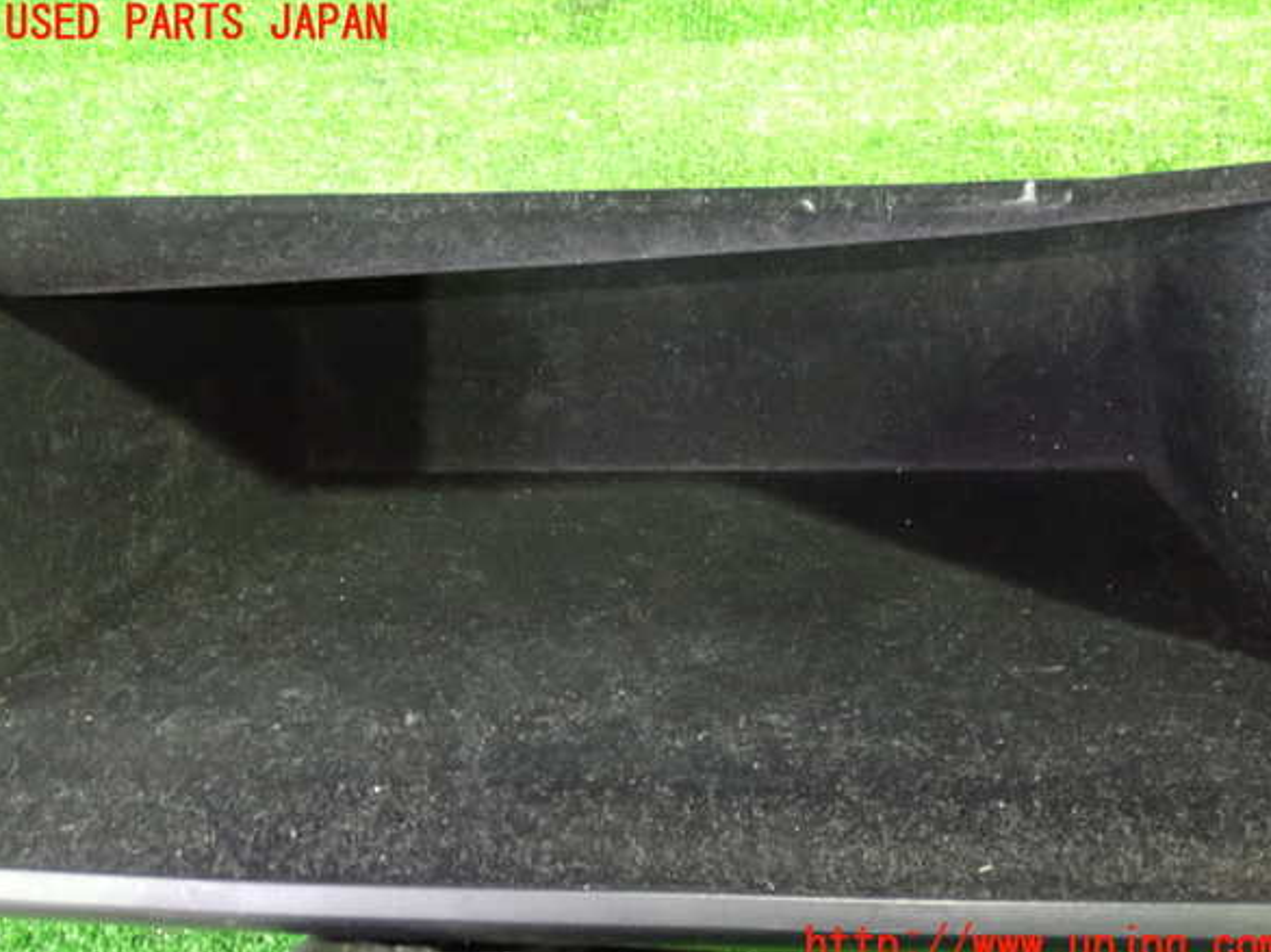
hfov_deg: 44.8
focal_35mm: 42
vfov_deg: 34.3
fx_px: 1541
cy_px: 486
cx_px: 644
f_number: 2.8
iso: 1250
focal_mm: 7.31
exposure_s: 1/10
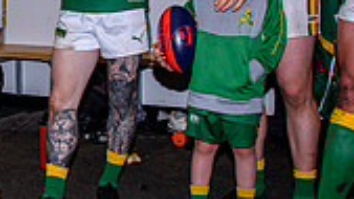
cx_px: -82
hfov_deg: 21.0
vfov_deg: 12.7
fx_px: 882
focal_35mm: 94
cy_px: 2
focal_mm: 16
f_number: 5.6
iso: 400
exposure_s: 1/160
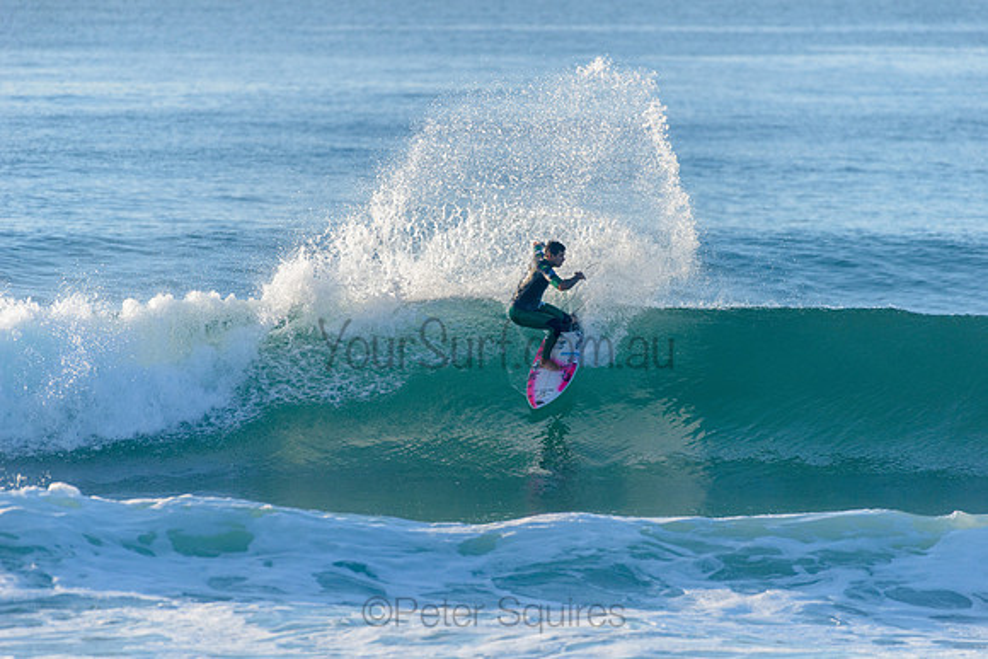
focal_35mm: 500
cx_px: 494
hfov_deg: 4.1
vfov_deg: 2.8
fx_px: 13727
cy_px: 330
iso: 400
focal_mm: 500
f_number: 5.6
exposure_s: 1/2000
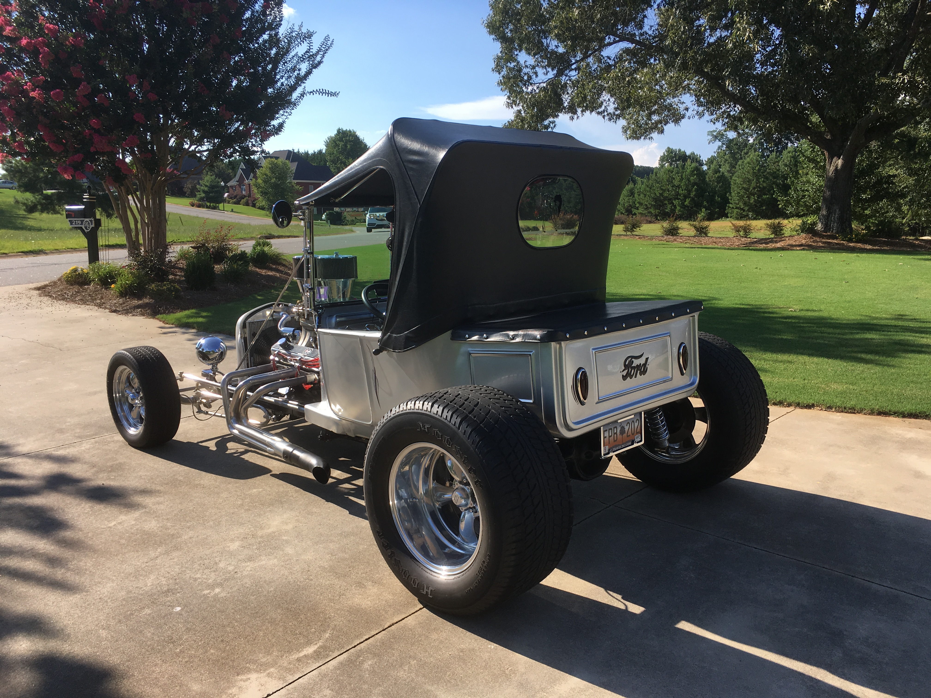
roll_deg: +0.5
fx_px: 780
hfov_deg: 61.7
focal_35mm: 29
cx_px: 466
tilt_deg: -10.6
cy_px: 349
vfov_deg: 48.2
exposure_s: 1/999
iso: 25
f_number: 2.2
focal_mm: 4.15
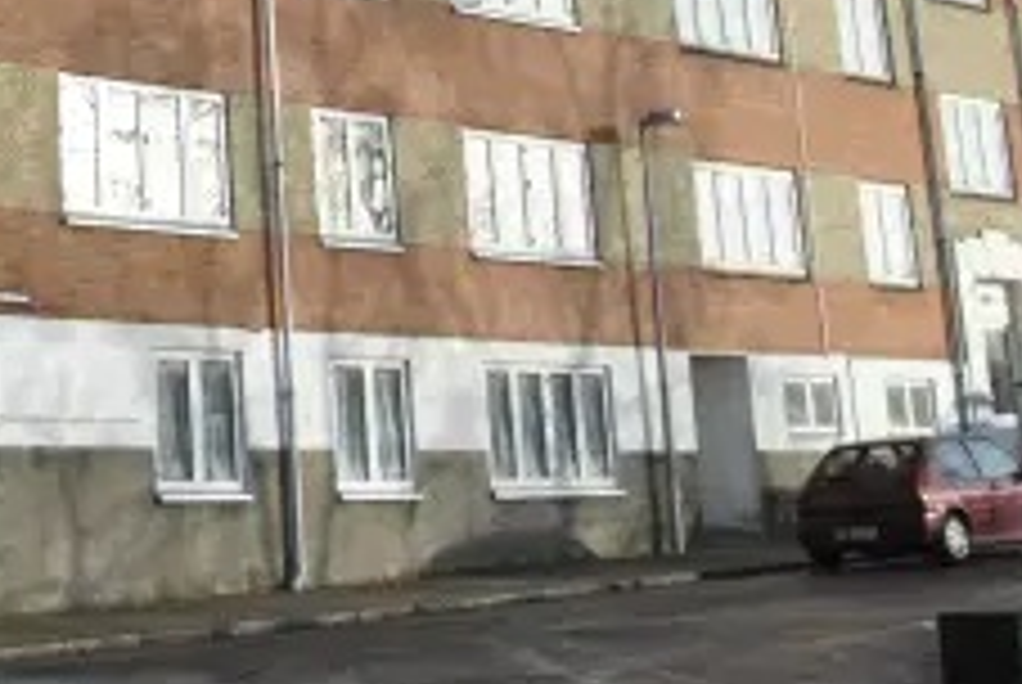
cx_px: -194
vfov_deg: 17.3
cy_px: -115
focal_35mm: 76
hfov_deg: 24.2
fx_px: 2160
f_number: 6.3
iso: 100
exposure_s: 1/160
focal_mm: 18
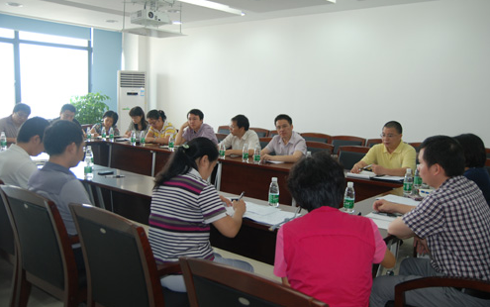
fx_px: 454
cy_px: 143
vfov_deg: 37.3
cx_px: 244
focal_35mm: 34
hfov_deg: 56.7
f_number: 2.8
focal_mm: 22
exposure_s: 1/60
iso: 200
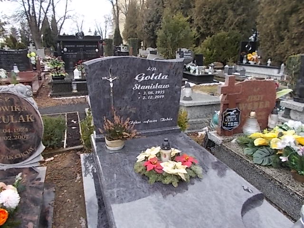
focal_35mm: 26
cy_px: 114
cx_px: 152
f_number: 3.2
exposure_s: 1/100
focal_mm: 4.6
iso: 80
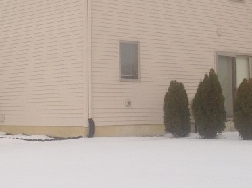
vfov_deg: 15.6
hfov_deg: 20.9
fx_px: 683
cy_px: 45
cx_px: 143
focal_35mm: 94
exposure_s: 1/3788
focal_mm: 4.28
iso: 50
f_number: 2.4
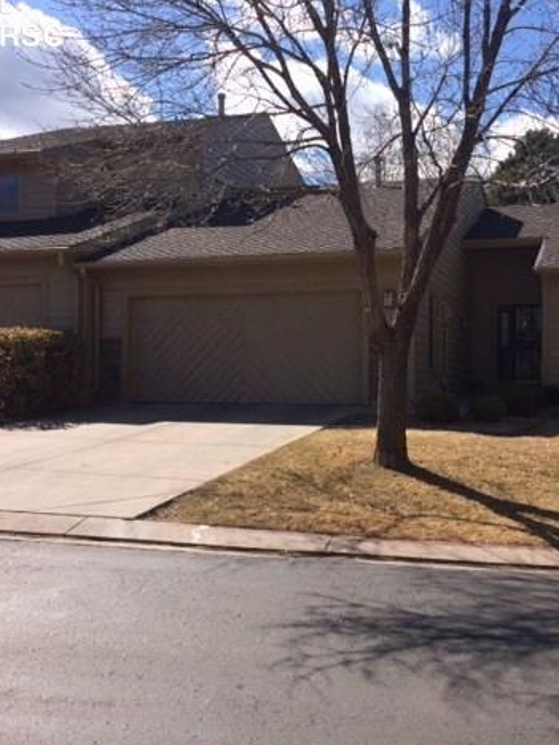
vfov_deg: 45.8
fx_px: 883
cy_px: 368
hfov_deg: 34.8
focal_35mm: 41
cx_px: 371
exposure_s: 1/2053
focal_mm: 4.12
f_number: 2.2
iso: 40
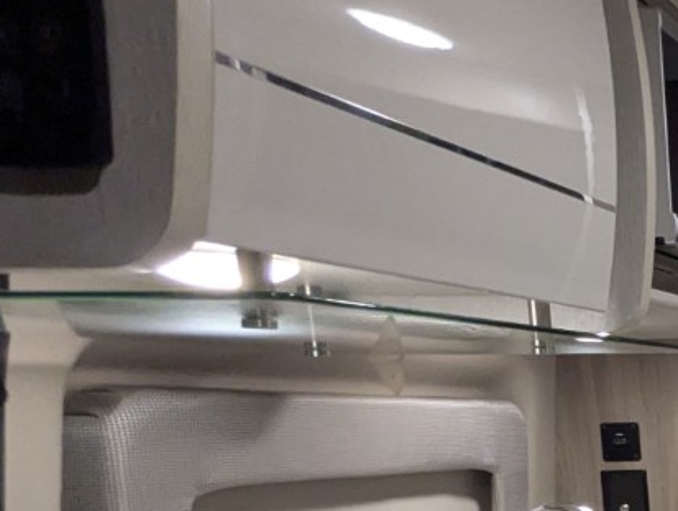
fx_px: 1059
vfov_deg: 25.5
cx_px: 1140
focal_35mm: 54
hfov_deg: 23.5
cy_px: 529
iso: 329
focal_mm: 2.35
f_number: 2.2
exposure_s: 1/210
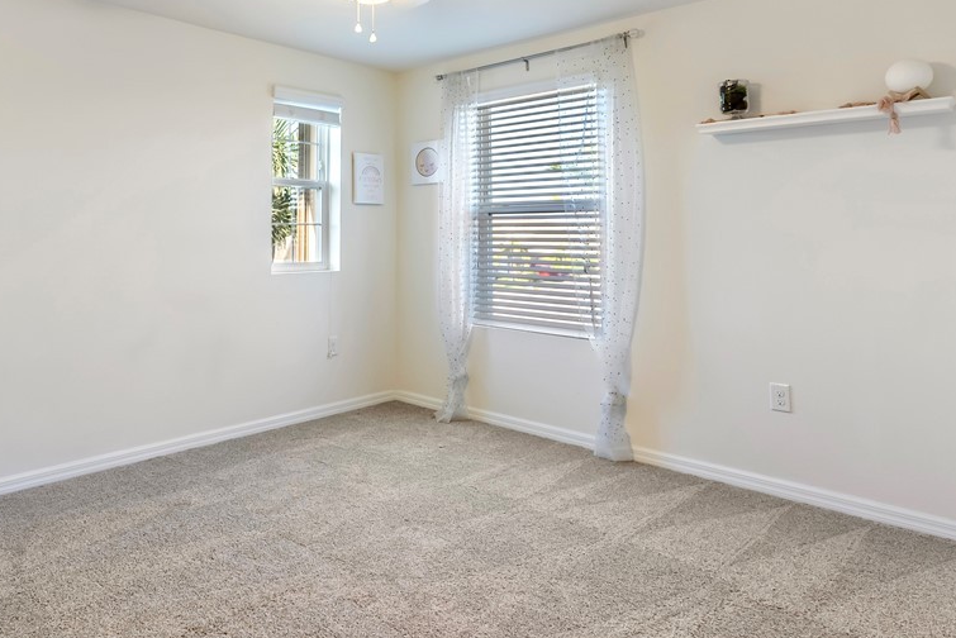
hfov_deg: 73.9
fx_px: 611
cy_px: 284
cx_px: 325
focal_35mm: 23
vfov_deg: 55.0
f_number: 8
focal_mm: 16
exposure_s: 1/2
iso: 100
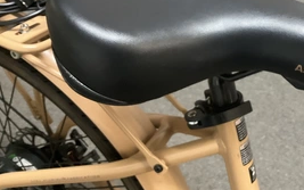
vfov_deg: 27.3
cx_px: 223
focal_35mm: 46
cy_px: 28
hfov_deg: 42.3
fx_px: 381
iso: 400
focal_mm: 3
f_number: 1.8
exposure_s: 1/30
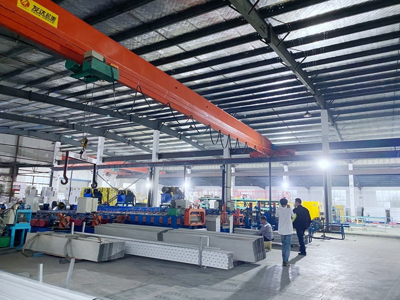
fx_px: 301
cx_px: 200
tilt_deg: +10.5
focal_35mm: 26
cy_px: 150
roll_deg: -2.6
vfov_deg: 53.1
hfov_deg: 67.3
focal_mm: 4.25
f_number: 1.8
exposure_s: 1/25
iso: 500
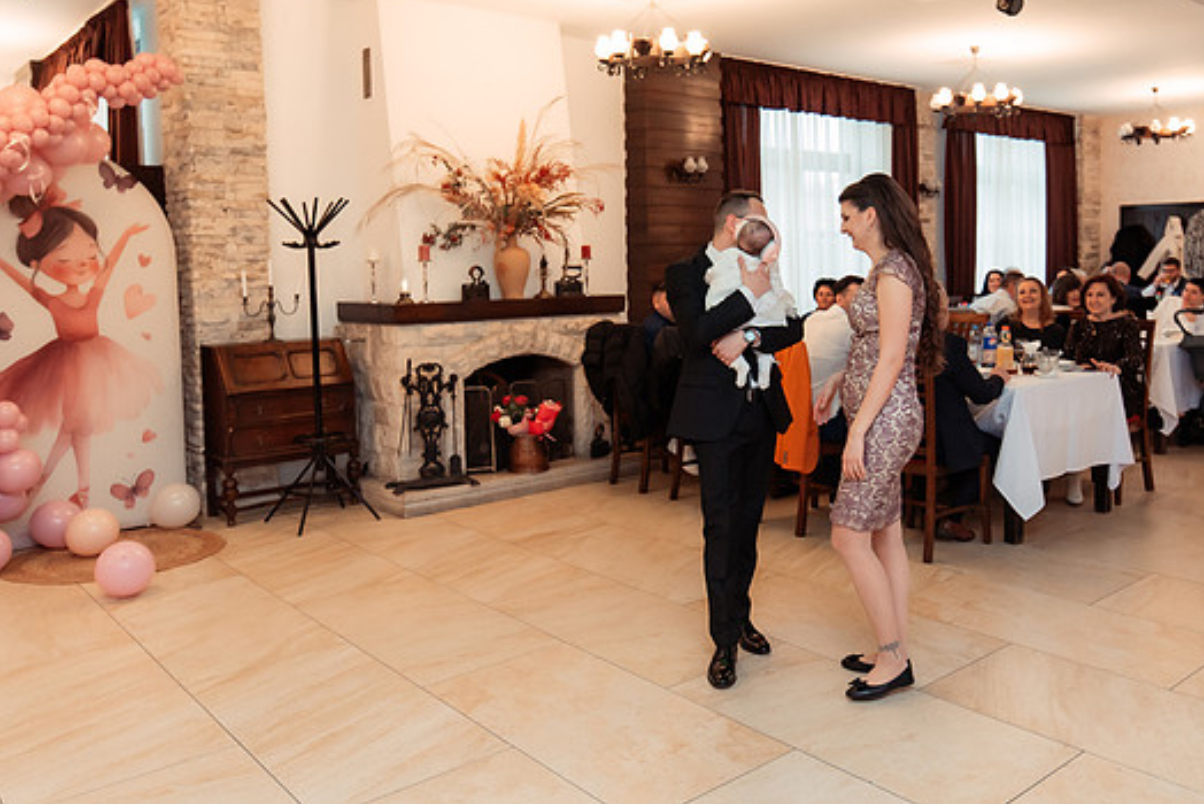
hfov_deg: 59.9
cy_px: 333
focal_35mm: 31
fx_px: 1037
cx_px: 704
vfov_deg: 42.2
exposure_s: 1/200
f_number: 2.8
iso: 1250
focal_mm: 24
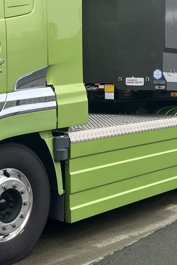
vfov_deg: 27.7
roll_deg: -1.5
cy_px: 64
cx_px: 51
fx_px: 531
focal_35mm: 72
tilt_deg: +3.0
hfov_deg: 18.8
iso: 50
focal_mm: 5.7
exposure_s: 1/769
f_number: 1.5
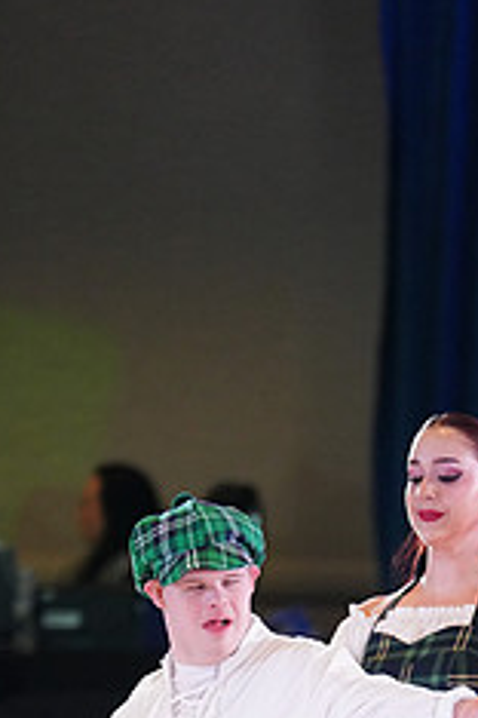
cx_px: 406
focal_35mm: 495
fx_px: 9858
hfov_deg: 2.8
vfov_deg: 4.2
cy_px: 881
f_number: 2.8
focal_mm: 200
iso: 2500
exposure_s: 1/500
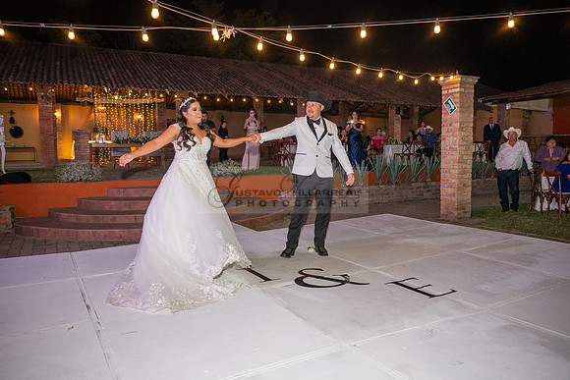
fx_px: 443
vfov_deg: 46.4
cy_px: 190
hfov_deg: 65.5
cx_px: 285
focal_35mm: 28
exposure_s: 1/160
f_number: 4
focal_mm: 28
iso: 2000
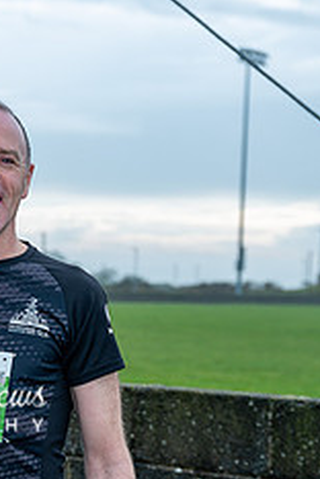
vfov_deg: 18.6
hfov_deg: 12.2
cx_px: -92
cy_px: 361
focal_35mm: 109
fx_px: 1453
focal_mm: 44
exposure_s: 1/200
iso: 100
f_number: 4
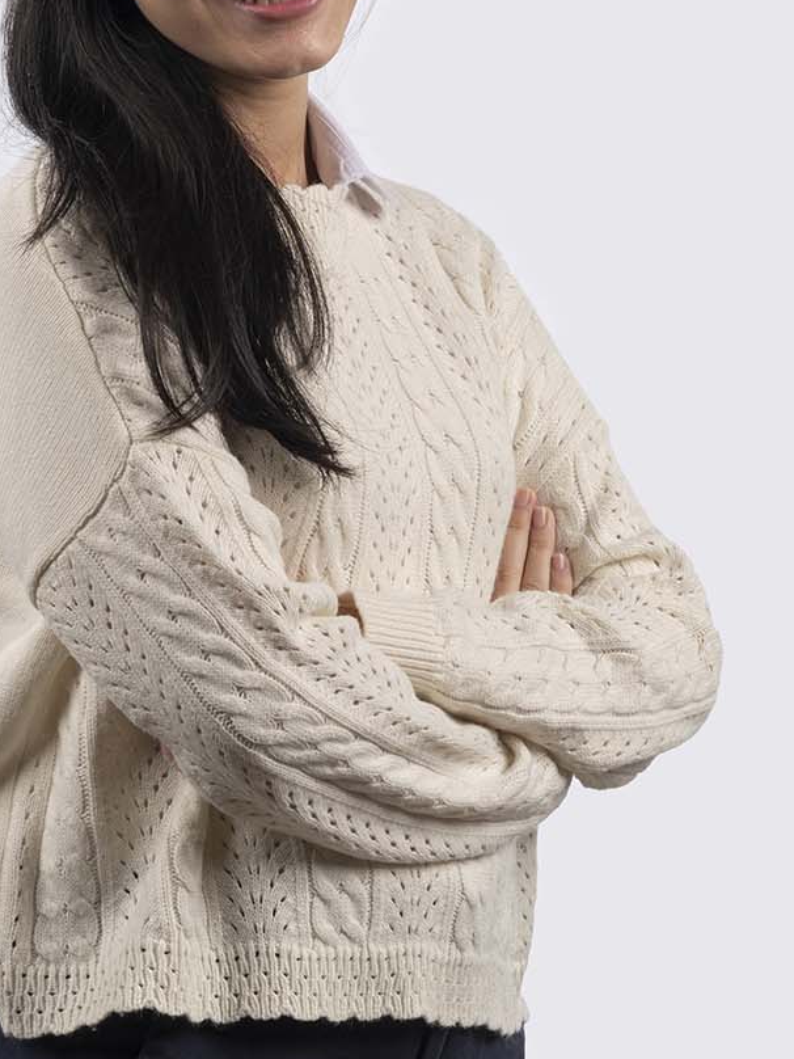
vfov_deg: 11.0
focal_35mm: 180
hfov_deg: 8.2
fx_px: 5505
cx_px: 223
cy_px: 482
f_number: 10
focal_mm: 105
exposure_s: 1/250
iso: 100
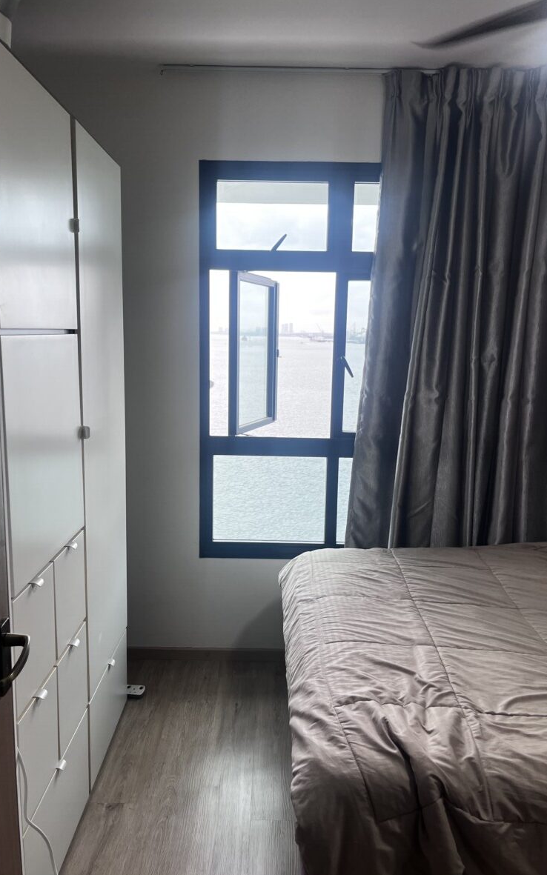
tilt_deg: -8.5
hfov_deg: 44.5
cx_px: 263
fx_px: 668
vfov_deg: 66.5
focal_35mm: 28
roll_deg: -0.5
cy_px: 442
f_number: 1.6
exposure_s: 1/100
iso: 50
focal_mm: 5.1
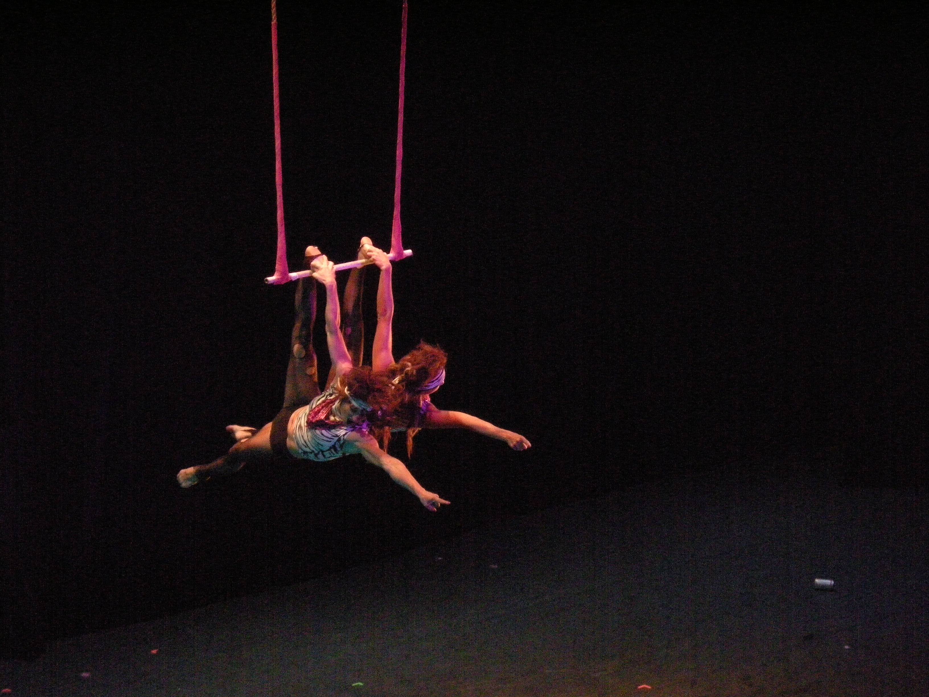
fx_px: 2737
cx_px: 464
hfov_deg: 19.3
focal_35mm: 102
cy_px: 348
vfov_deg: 14.5
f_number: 5.6
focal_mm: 17
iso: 800
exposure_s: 1/37
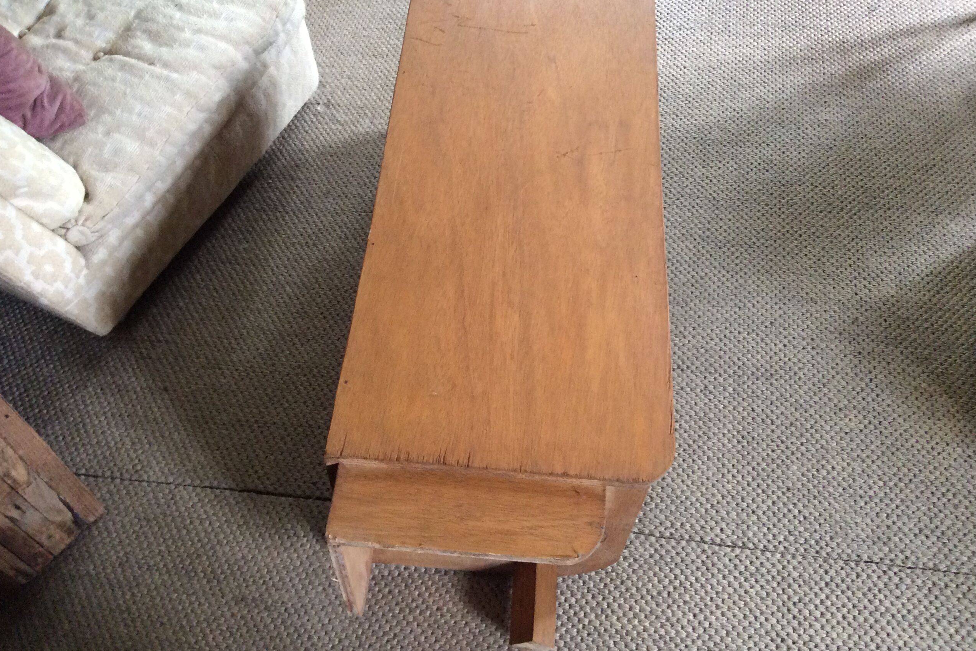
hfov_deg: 55.8
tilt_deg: -54.0
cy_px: 306
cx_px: 491
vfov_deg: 38.9
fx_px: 922
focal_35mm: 34
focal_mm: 3.3
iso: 160
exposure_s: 1/25
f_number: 2.4
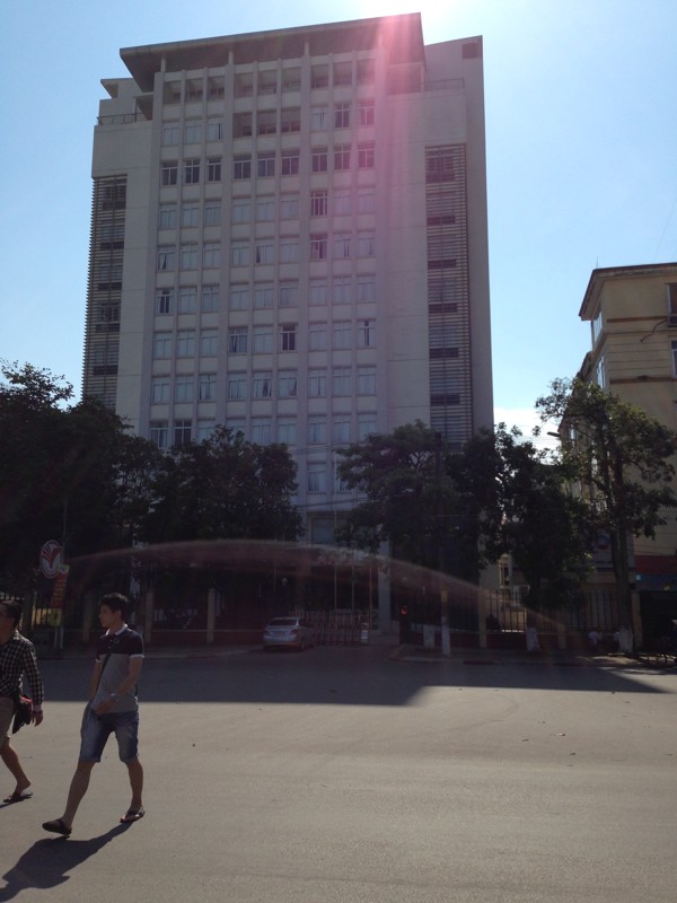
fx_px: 861
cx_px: 338
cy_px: 452
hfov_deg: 42.9
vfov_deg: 55.4
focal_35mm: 33
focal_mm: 4.12
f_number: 2.4
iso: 50
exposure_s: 1/2584
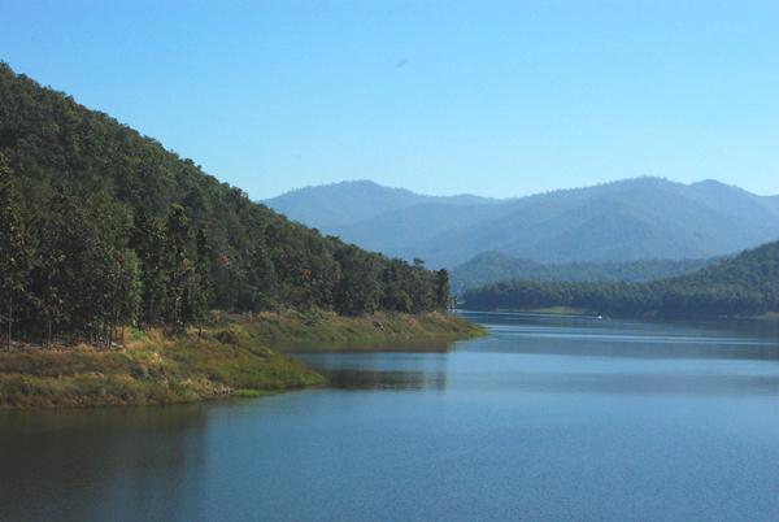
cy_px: 261
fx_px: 1625
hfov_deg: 27.0
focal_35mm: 75
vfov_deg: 18.2
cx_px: 390
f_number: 16
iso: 800
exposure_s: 1/1000
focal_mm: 50
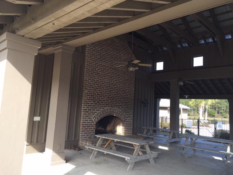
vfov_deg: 48.2
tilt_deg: +7.6
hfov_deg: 61.7
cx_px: 116
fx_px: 195
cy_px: 88
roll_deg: -4.3
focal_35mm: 29
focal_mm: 4.15
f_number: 2.2
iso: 32
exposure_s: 1/264
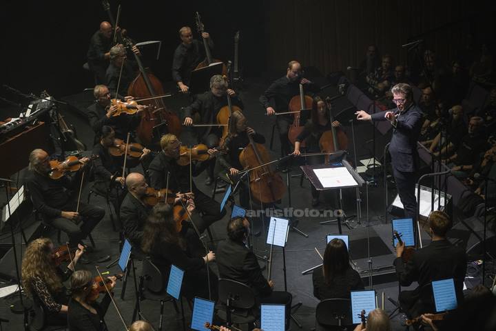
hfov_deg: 28.8
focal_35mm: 70
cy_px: 166
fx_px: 964
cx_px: 248
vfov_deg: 19.5
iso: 2000
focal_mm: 70
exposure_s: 1/1000
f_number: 2.8
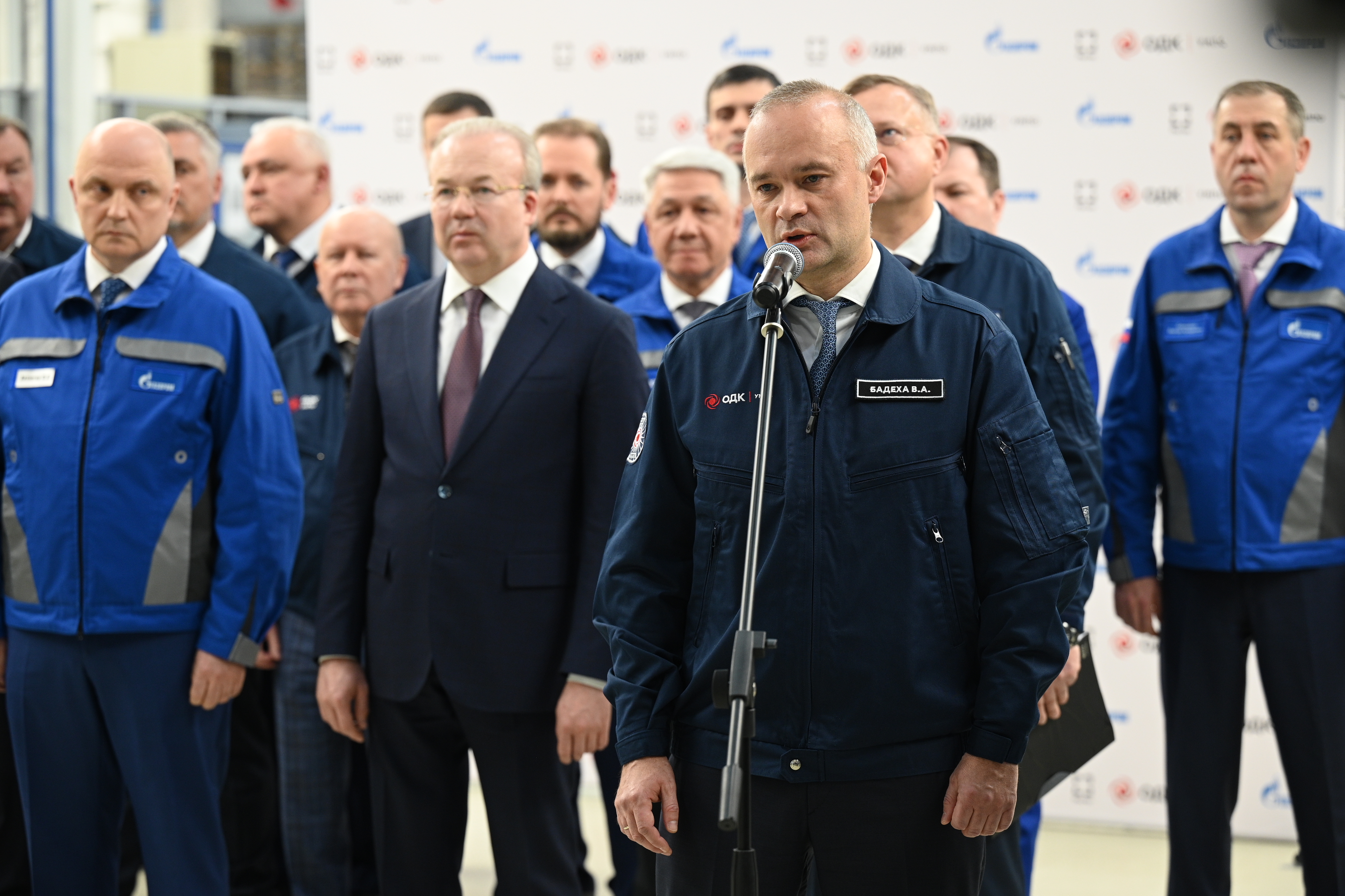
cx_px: 672
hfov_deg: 20.4
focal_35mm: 100
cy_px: 448
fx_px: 3736
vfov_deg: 13.7
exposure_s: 1/250
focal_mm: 100
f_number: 3.5
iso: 1000
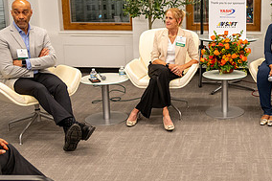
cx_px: 239
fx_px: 370
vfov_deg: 27.4
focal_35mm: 49
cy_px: 65
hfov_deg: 37.9
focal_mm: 24
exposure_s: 1/100
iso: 1600
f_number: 4
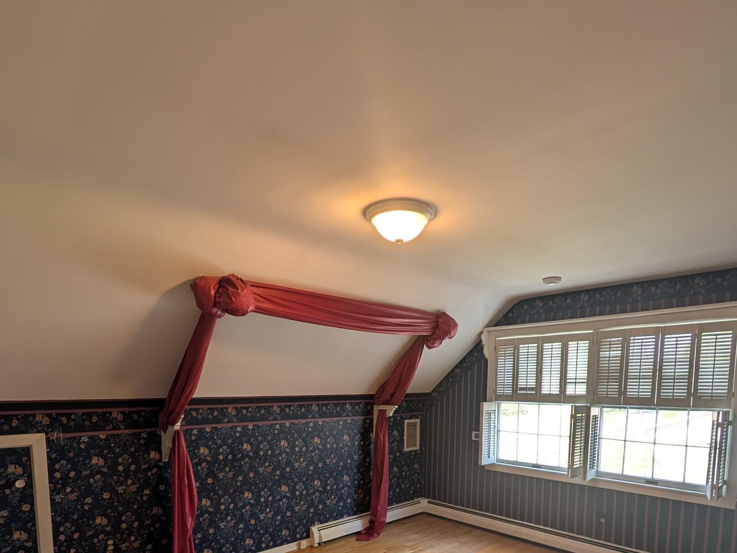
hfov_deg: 84.7
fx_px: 405
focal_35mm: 19
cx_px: 376
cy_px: 429
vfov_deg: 63.7
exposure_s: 1/120
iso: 92
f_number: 1.7
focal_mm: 2.02
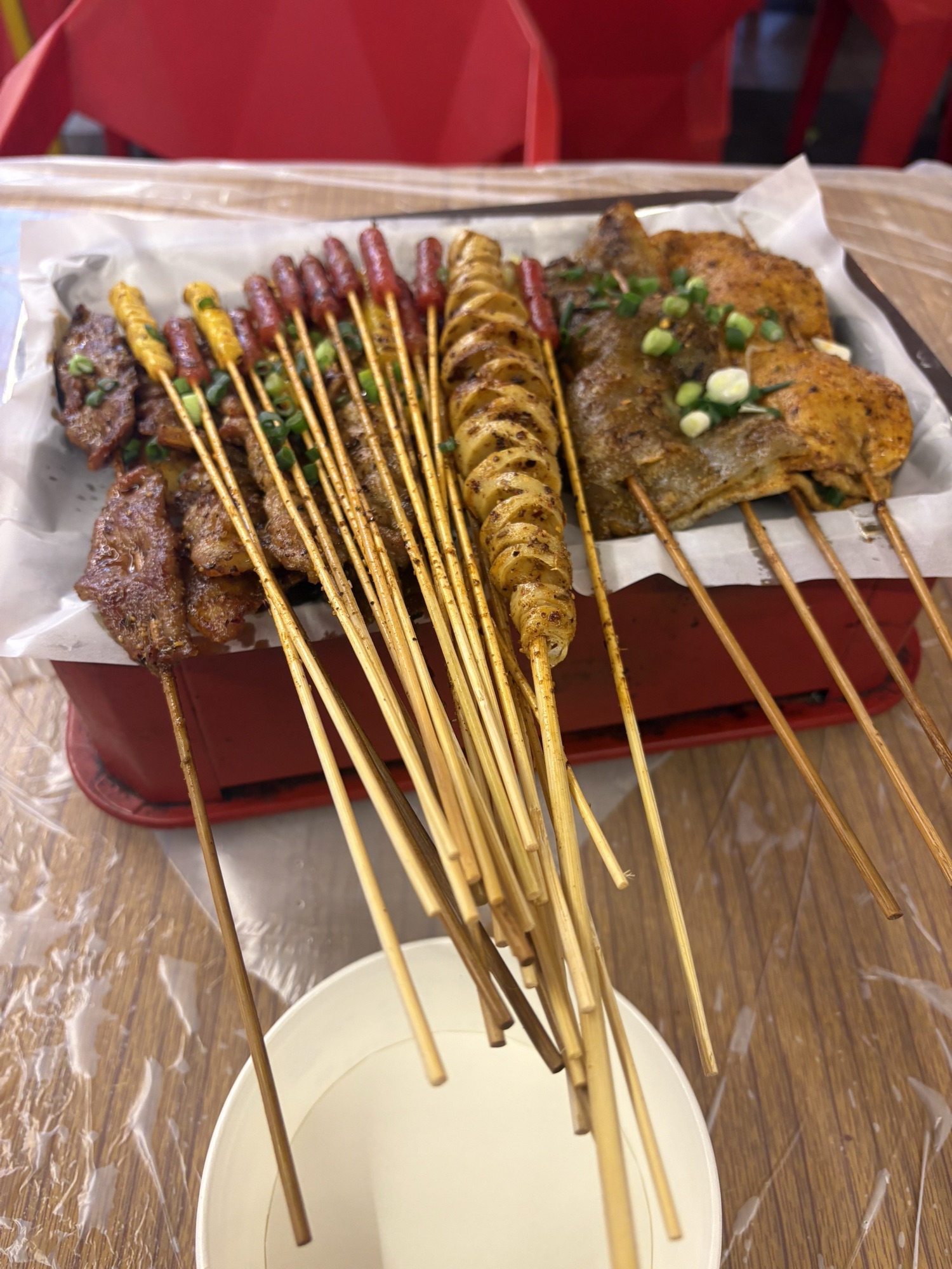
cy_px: 634
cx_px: 476
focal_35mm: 26
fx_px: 953
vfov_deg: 67.3
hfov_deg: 53.1
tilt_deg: -46.0
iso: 160
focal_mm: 5.96
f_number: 1.6
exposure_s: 1/50
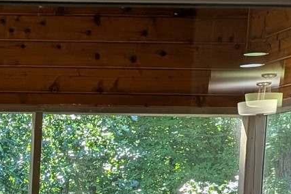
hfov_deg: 15.8
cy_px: 287
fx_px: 970
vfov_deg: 11.0
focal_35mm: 120
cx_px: -131
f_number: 1.85
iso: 73
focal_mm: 6.81
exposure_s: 1/129
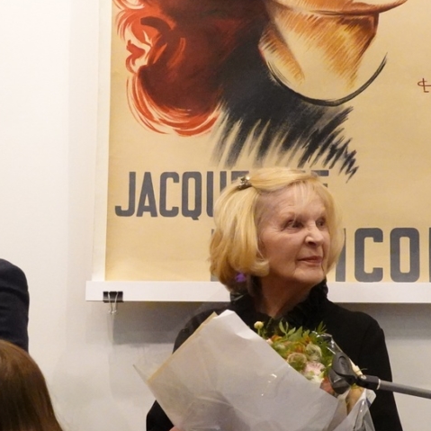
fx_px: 1648
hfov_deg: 14.9
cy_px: 312
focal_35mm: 117
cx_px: 147
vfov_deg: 14.8
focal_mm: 16.21
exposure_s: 1/100
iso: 3200
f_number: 4
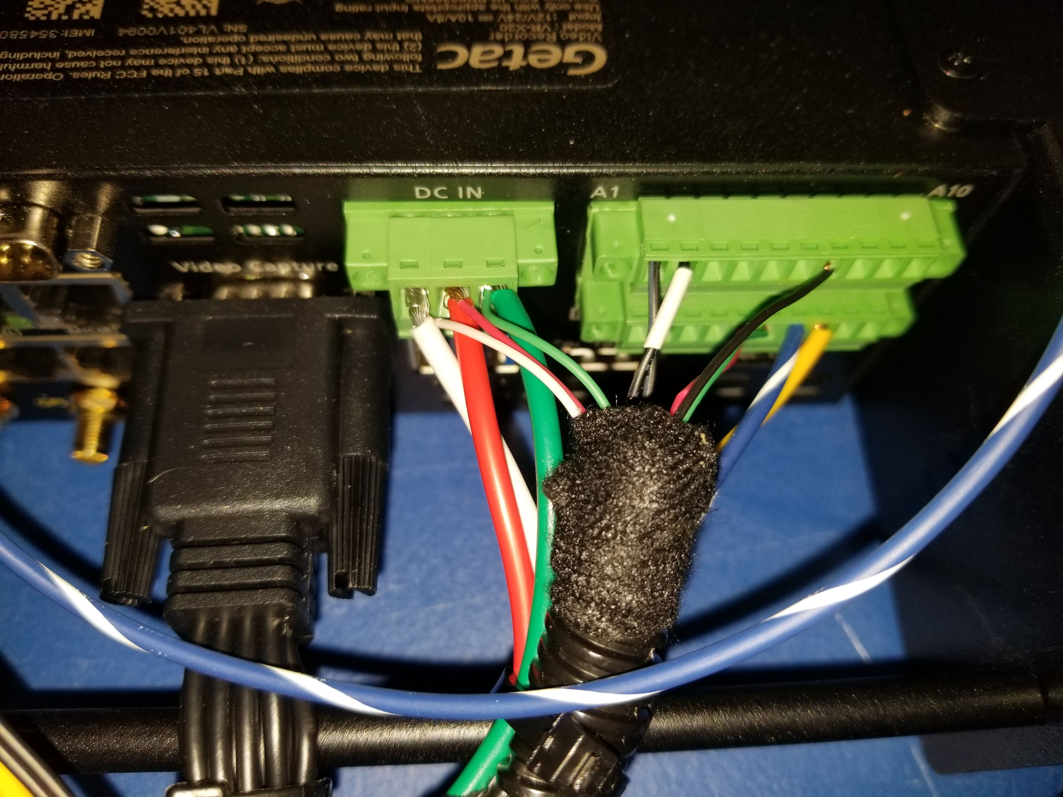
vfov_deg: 53.1
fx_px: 798
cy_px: 398
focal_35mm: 26
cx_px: 532
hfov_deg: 67.3
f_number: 1.7
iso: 50
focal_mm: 4.3
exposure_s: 1/246
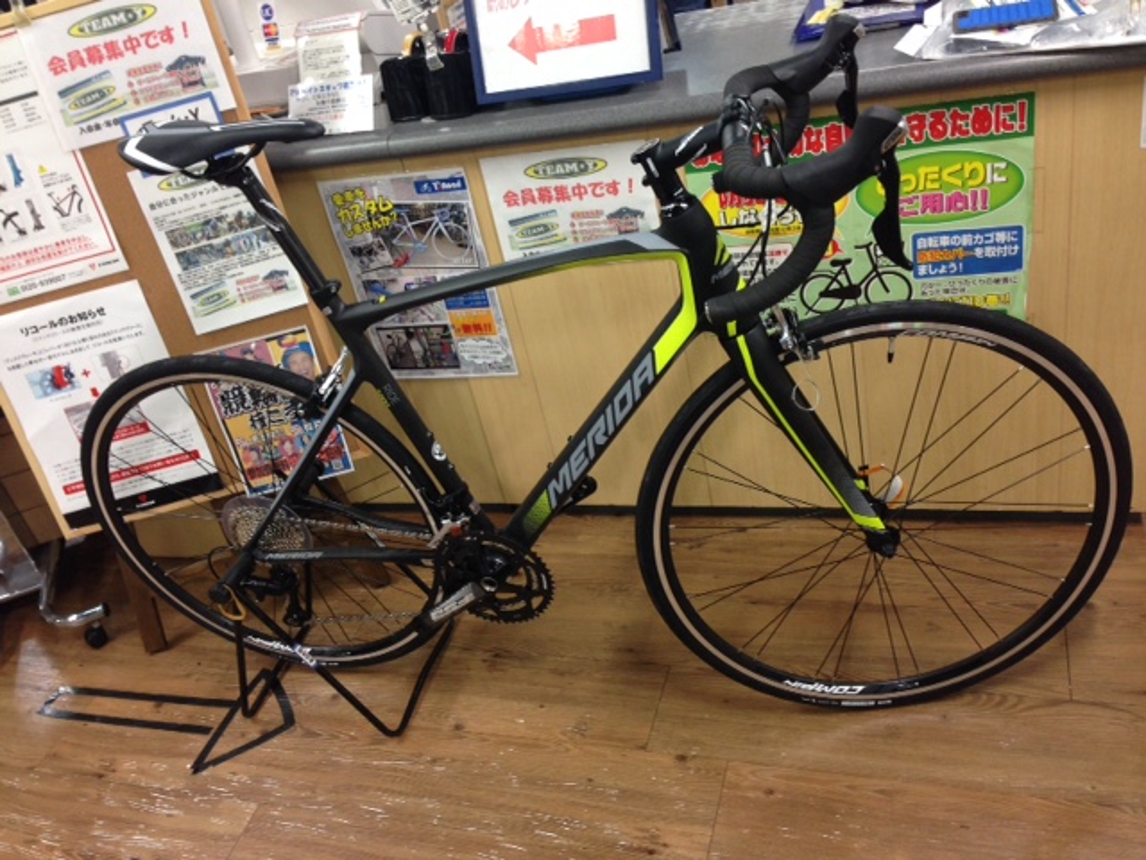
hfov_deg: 55.4
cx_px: 573
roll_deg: +14.4
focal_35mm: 33
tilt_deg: -29.8
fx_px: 1093
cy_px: 430
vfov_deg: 42.9
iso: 80
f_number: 2.4
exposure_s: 1/20
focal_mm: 4.12
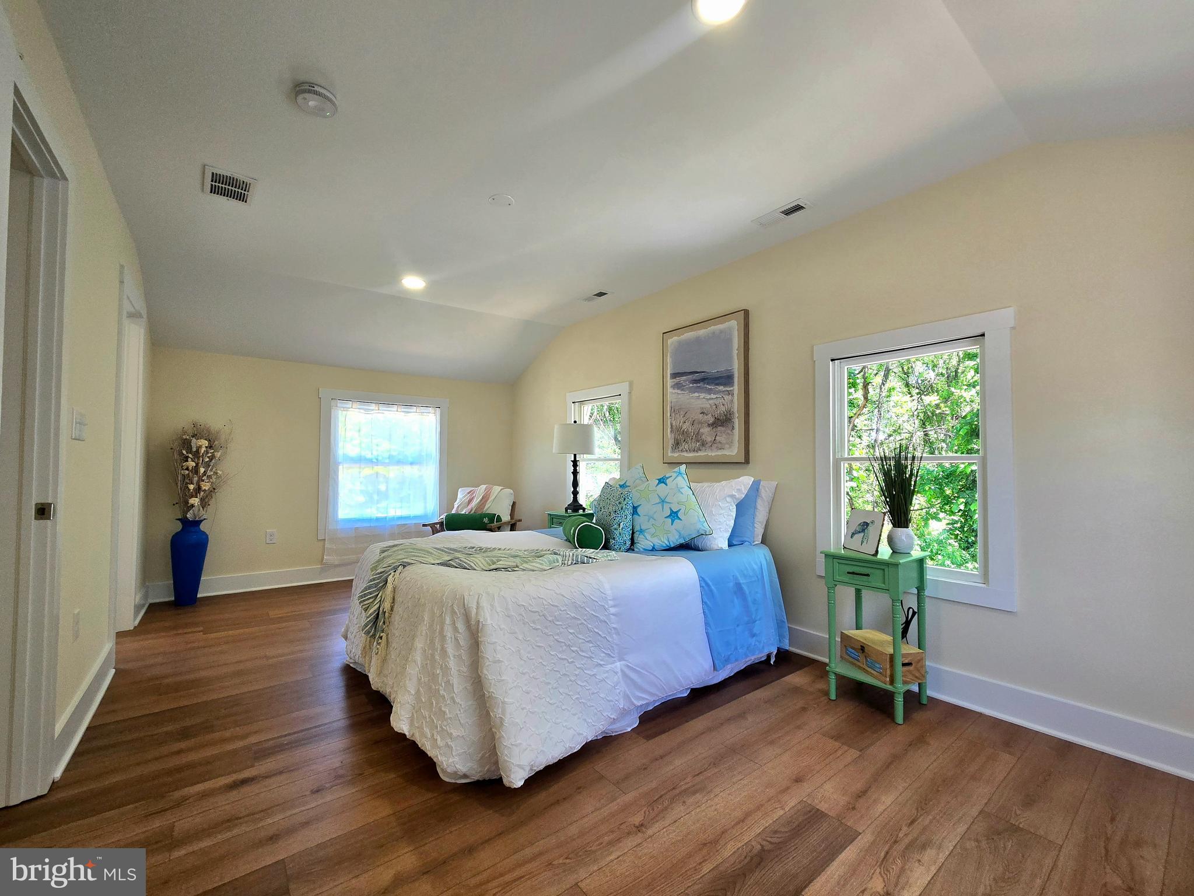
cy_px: 448
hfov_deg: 106.2
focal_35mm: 13
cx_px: 597
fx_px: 448
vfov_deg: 89.9
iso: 100
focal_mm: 2.2
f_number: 2.2
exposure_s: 1/120
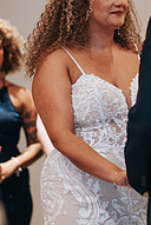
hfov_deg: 4.6
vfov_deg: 6.9
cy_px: 92
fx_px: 1881
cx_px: 113
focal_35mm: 300
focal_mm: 85
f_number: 1.8
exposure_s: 1/160
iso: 800
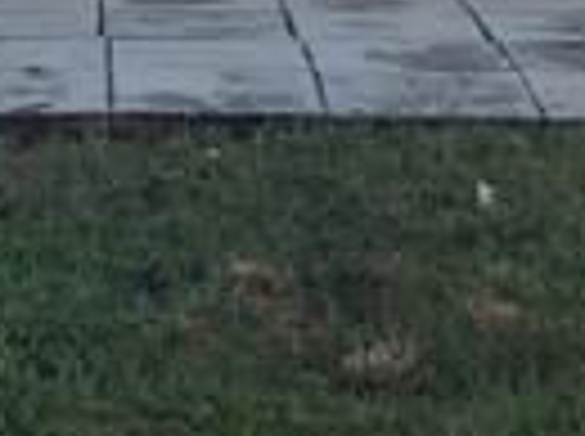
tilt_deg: +11.1
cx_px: -104
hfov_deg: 8.9
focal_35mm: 221
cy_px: -1115
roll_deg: -0.1
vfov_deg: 5.9
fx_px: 3728
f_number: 1.8
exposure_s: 1/906
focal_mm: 3.99
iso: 20
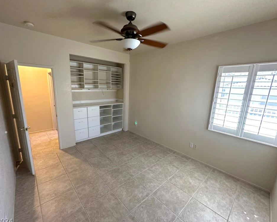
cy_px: 112
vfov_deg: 84.0
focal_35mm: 15
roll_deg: -2.1
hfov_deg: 96.7
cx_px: 132
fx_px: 123
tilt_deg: -6.6
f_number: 2.2
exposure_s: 1/60
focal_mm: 2.22
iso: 320
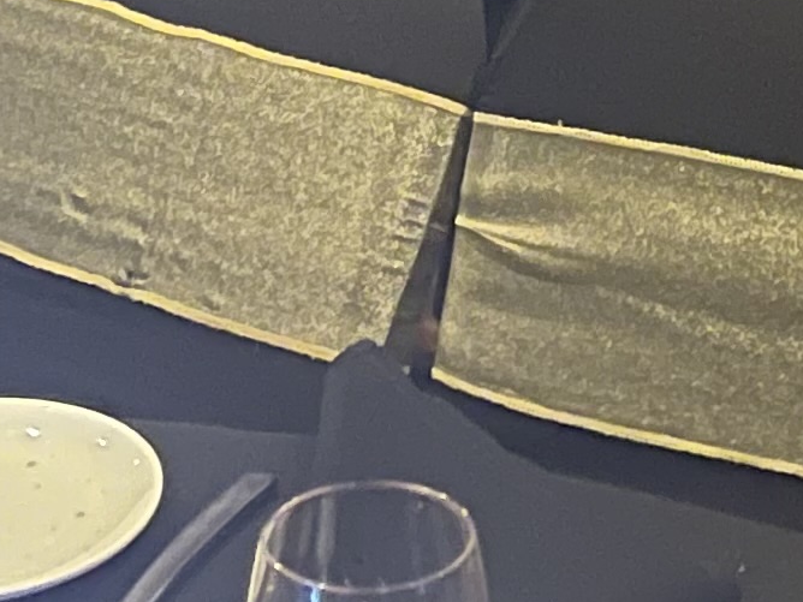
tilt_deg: -9.5
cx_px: 712
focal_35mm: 157
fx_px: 3642
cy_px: -854
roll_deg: -0.3
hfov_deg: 12.5
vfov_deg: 8.6
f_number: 1.6
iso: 1250
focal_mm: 5.1
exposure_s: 1/17
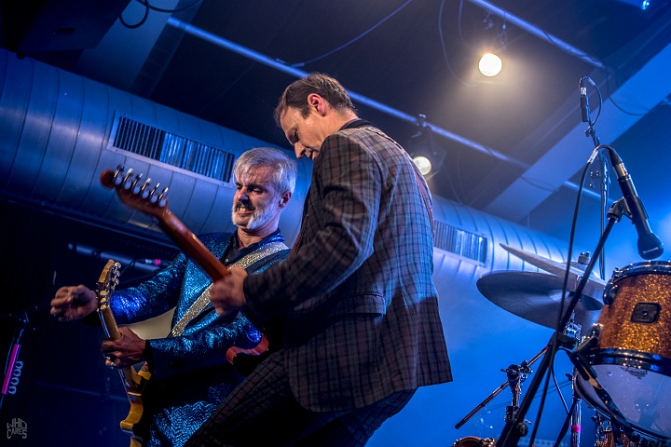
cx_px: 336
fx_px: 839
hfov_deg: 43.6
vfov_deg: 29.9
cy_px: 224
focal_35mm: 45
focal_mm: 30
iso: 640
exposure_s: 1/125
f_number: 2.8
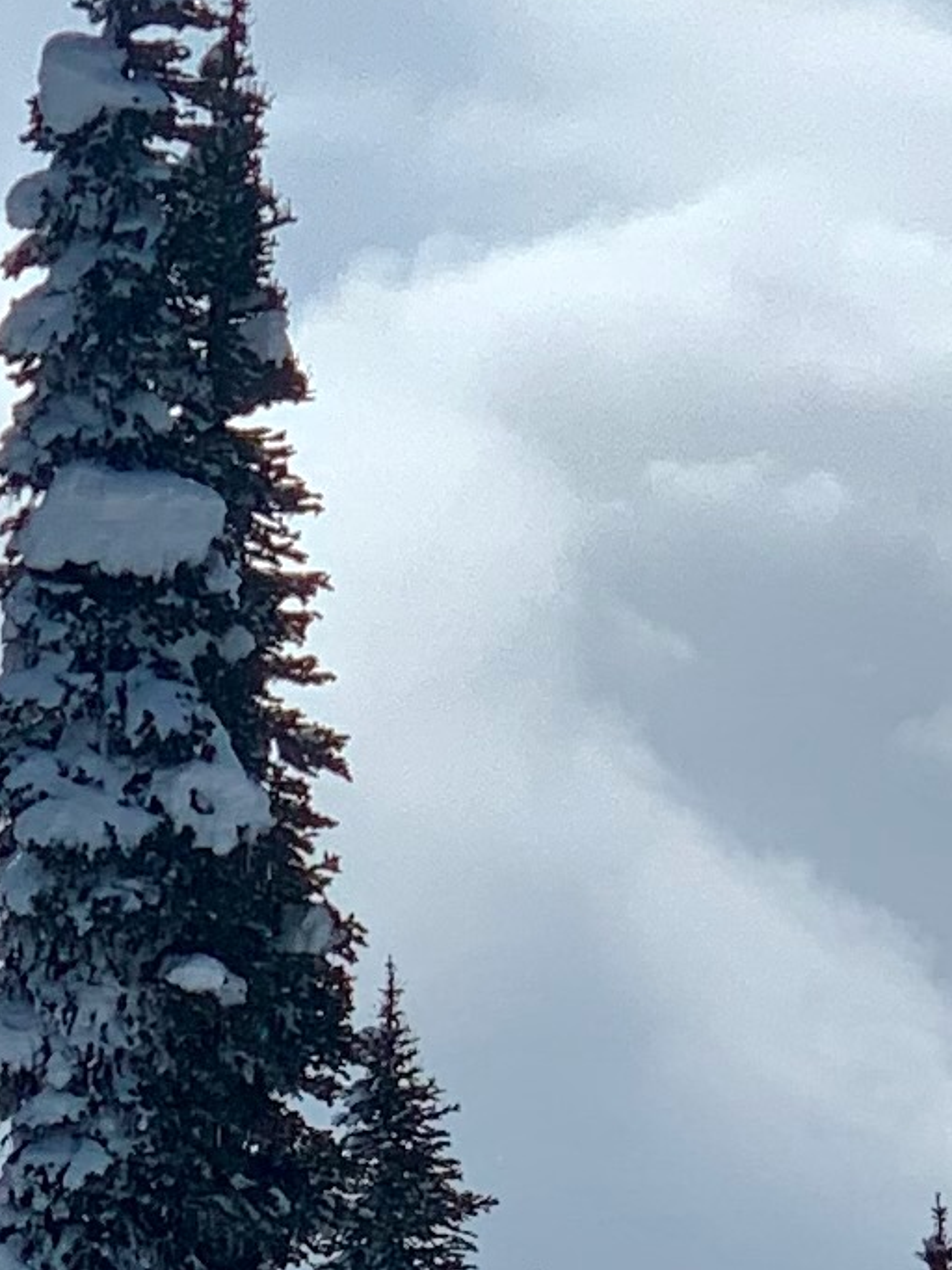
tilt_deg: +4.3
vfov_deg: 6.4
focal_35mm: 307
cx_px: -58
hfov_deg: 4.8
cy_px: 1720
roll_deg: -1.6
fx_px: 11261
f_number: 2.4
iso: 16
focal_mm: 6
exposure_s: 1/2660
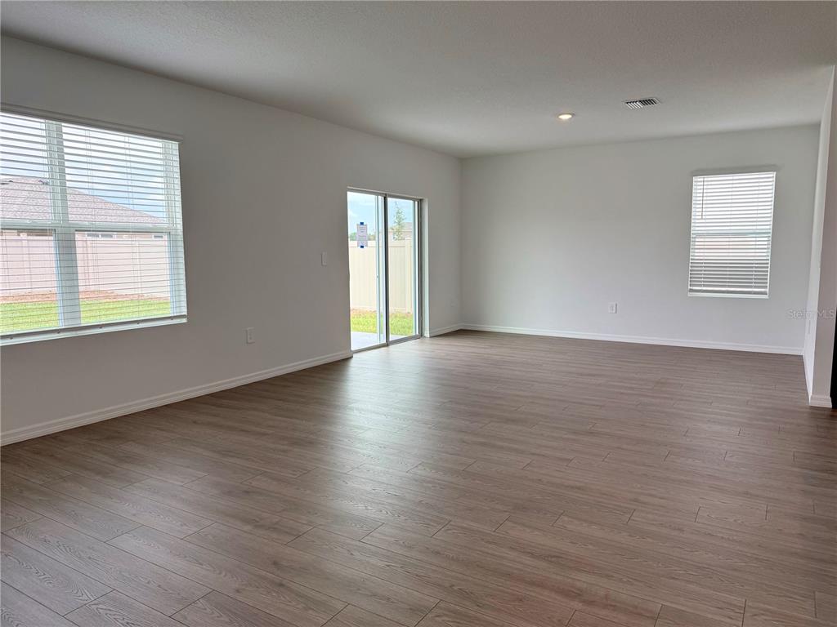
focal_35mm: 24
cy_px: 314
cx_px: 418
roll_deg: +0.2
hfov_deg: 71.6
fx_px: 580
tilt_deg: -5.8
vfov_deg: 56.8
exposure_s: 1/507
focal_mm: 6.76
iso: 100
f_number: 1.78
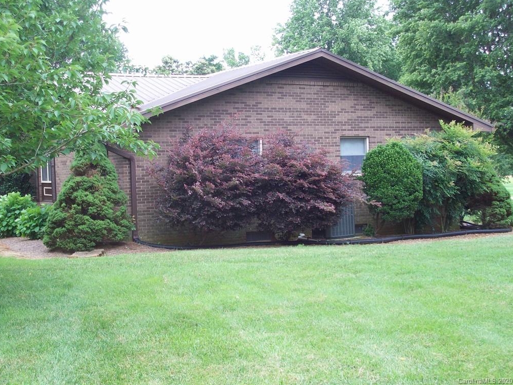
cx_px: 255
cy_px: 190
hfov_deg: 33.8
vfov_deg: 25.7
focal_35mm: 57
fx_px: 845
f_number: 3.4
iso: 80
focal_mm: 9.4
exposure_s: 1/101
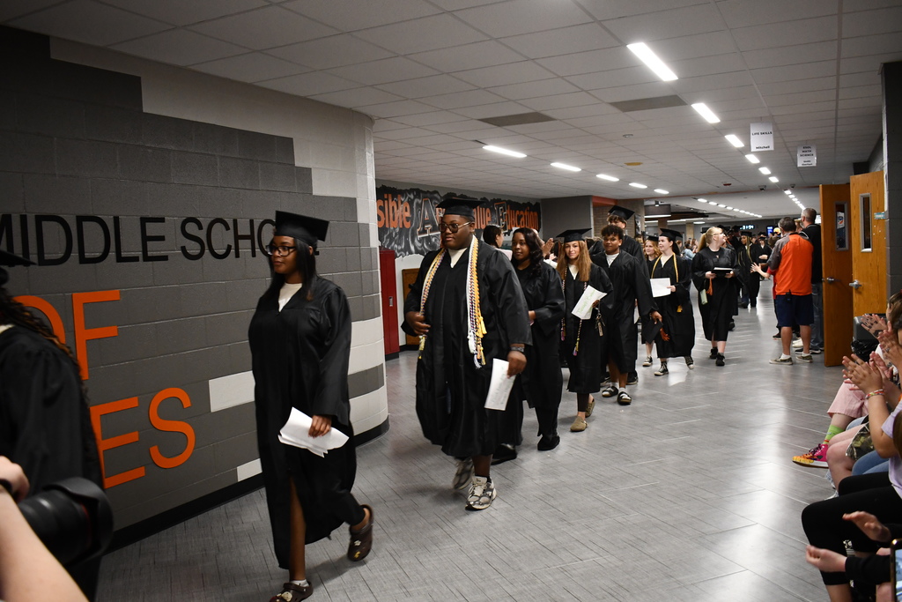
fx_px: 777
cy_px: 301
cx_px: 451
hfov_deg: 60.3
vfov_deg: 42.3
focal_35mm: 31
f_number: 3.8
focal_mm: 21
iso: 2000
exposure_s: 1/125
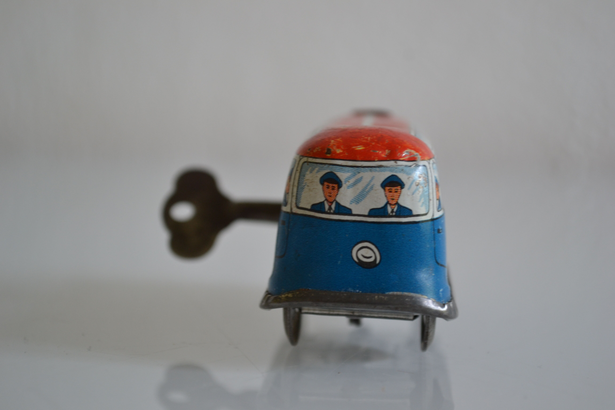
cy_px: 205
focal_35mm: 82
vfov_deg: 16.6
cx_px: 308
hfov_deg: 24.6
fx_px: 1409
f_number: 5.6
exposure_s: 1/30
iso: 400
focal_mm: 55
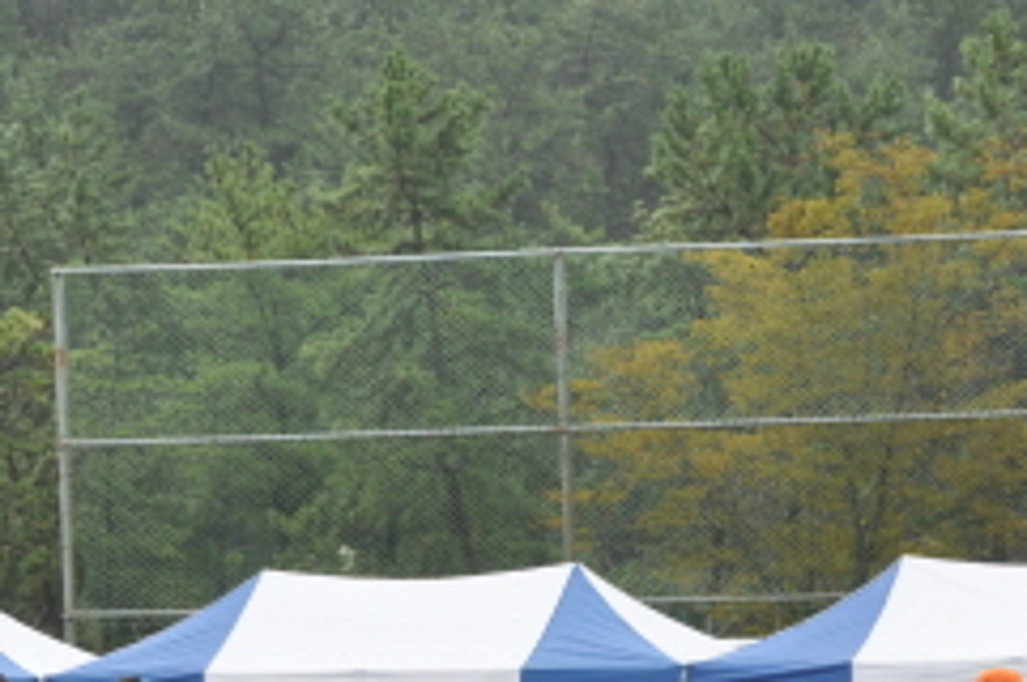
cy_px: 671
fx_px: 13162
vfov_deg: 3.0
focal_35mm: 462
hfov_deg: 4.5
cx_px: 239
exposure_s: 1/640
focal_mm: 116
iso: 200
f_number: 5.6
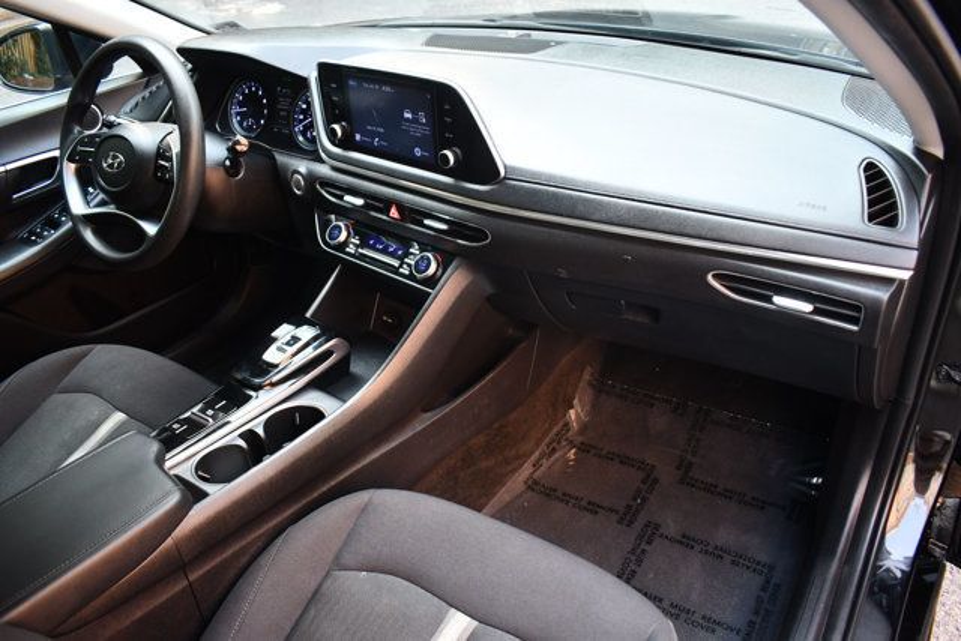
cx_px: 480
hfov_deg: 67.4
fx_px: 721
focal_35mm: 27
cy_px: 320
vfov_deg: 48.0
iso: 800
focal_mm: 18
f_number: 3.5
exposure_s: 1/160
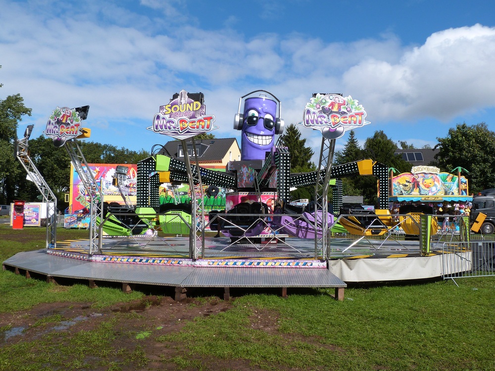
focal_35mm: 29
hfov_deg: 61.7
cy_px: 186
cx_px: 248
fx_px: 415
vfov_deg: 48.2
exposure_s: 1/640
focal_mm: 5.1
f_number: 5.6
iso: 100
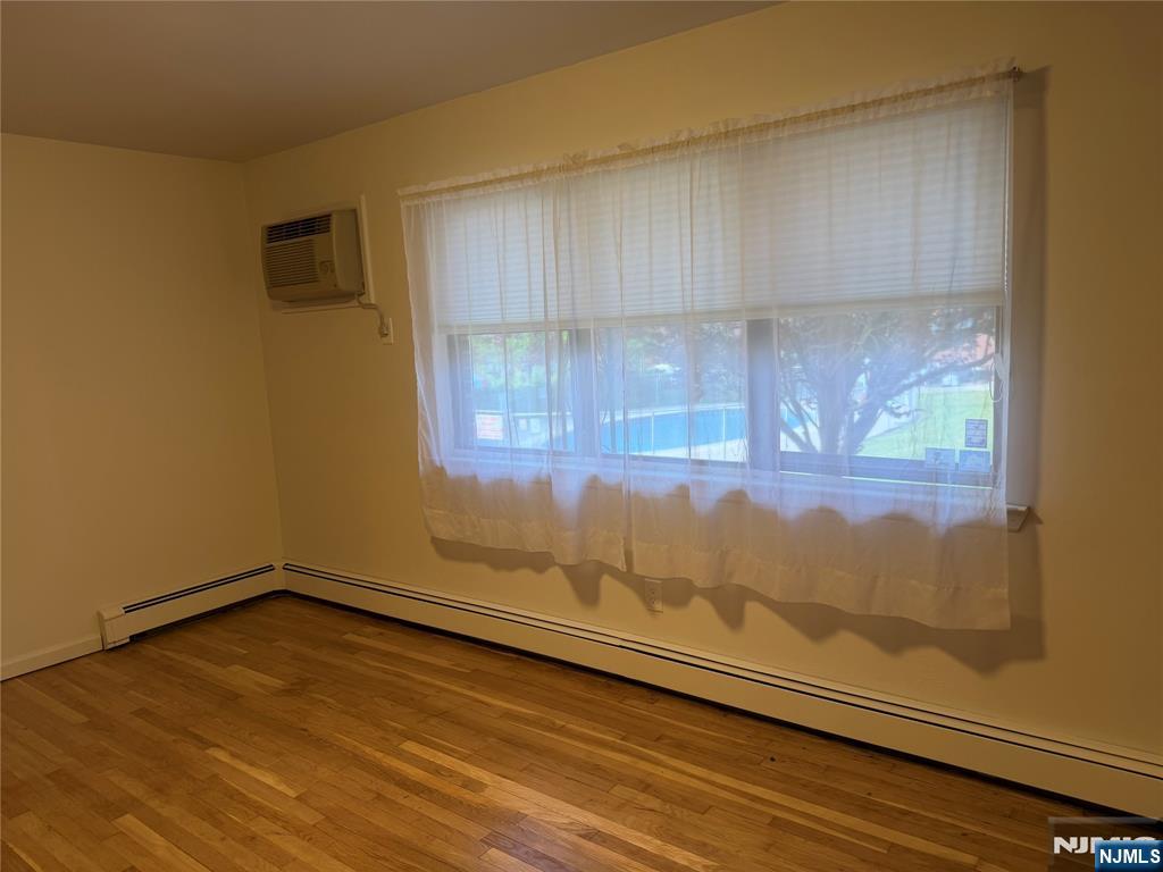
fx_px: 806
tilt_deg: -6.6
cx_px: 582
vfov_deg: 56.8
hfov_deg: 71.6
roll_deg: +3.2
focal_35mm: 24
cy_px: 436
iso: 125
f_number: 1.78
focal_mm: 6.76
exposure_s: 1/60
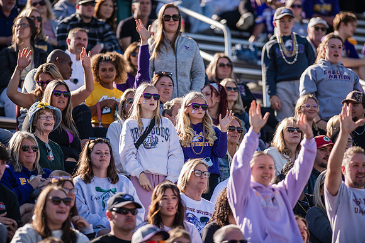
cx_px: 182
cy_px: 122
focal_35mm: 300
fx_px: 3042
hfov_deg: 6.9
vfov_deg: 4.6
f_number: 3.2
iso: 80
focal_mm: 300
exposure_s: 1/500
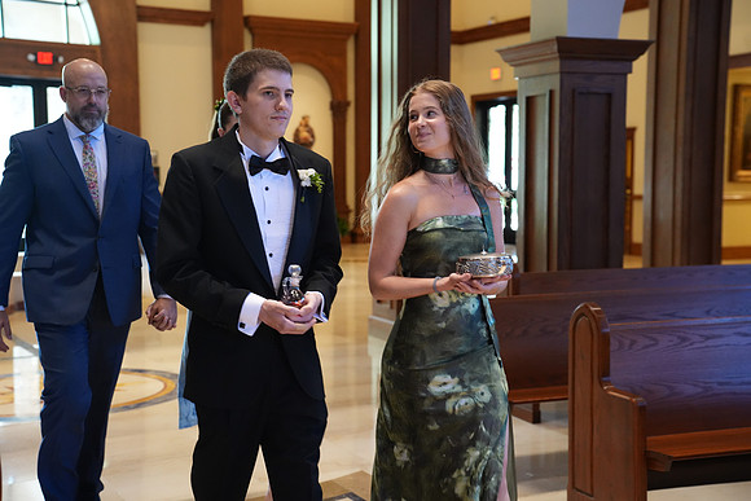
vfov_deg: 26.0
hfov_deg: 38.2
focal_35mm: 52
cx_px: 376
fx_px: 1085
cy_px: 250
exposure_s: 1/100
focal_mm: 52
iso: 4000
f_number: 3.5
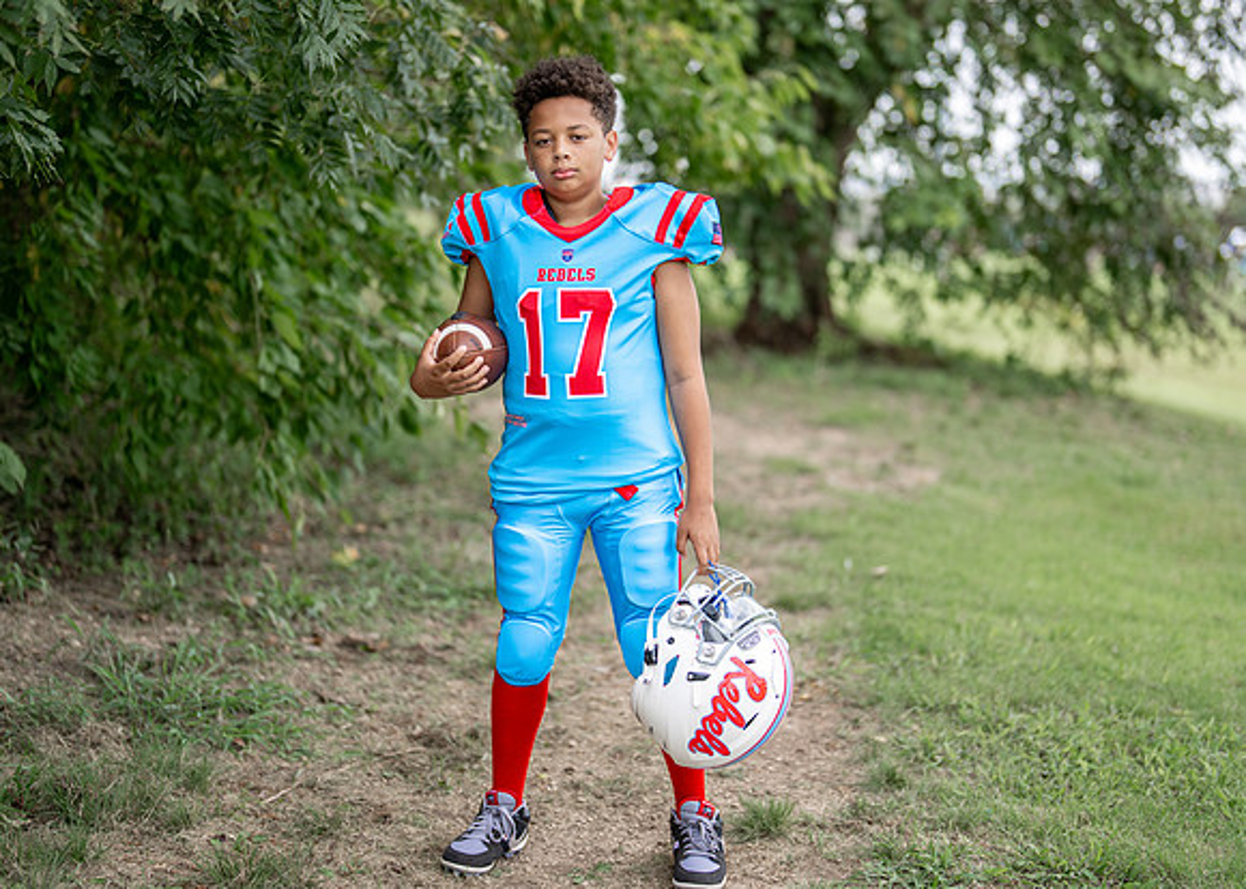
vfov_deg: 22.4
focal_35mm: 64
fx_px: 2247
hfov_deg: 31.0
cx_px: 646
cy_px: 404
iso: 100
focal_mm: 50
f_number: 1.2
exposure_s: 1/2000
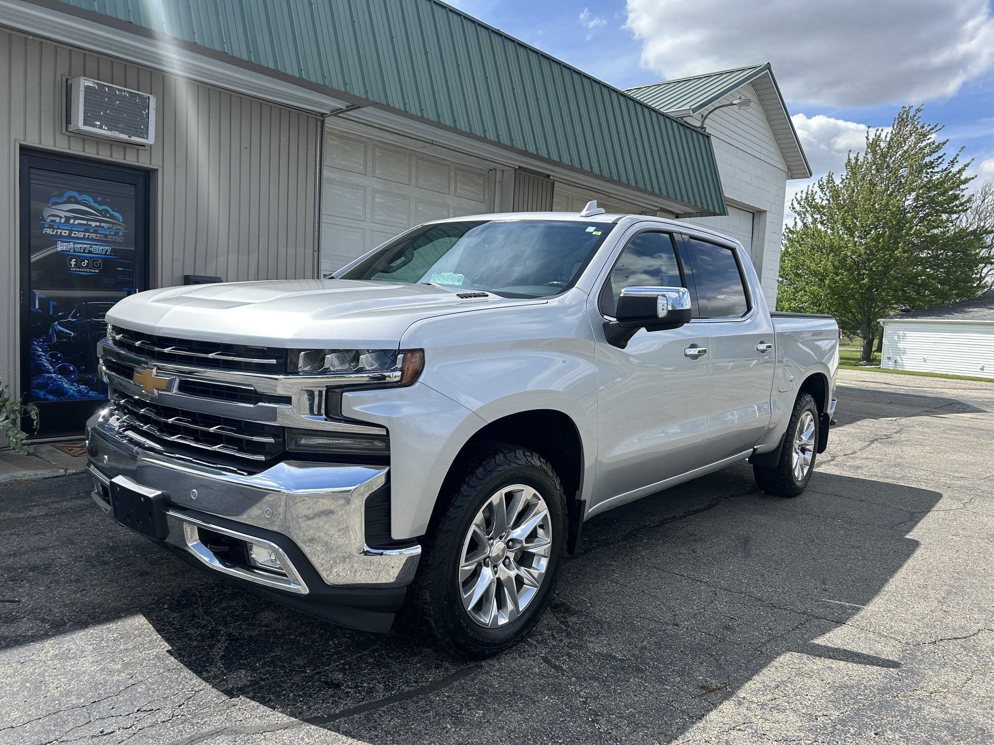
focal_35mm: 26
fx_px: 747
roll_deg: -3.0
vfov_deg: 53.1
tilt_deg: -5.6
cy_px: 372
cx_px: 497
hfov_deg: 67.3
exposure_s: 1/2841
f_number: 1.5
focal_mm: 5.7
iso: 50
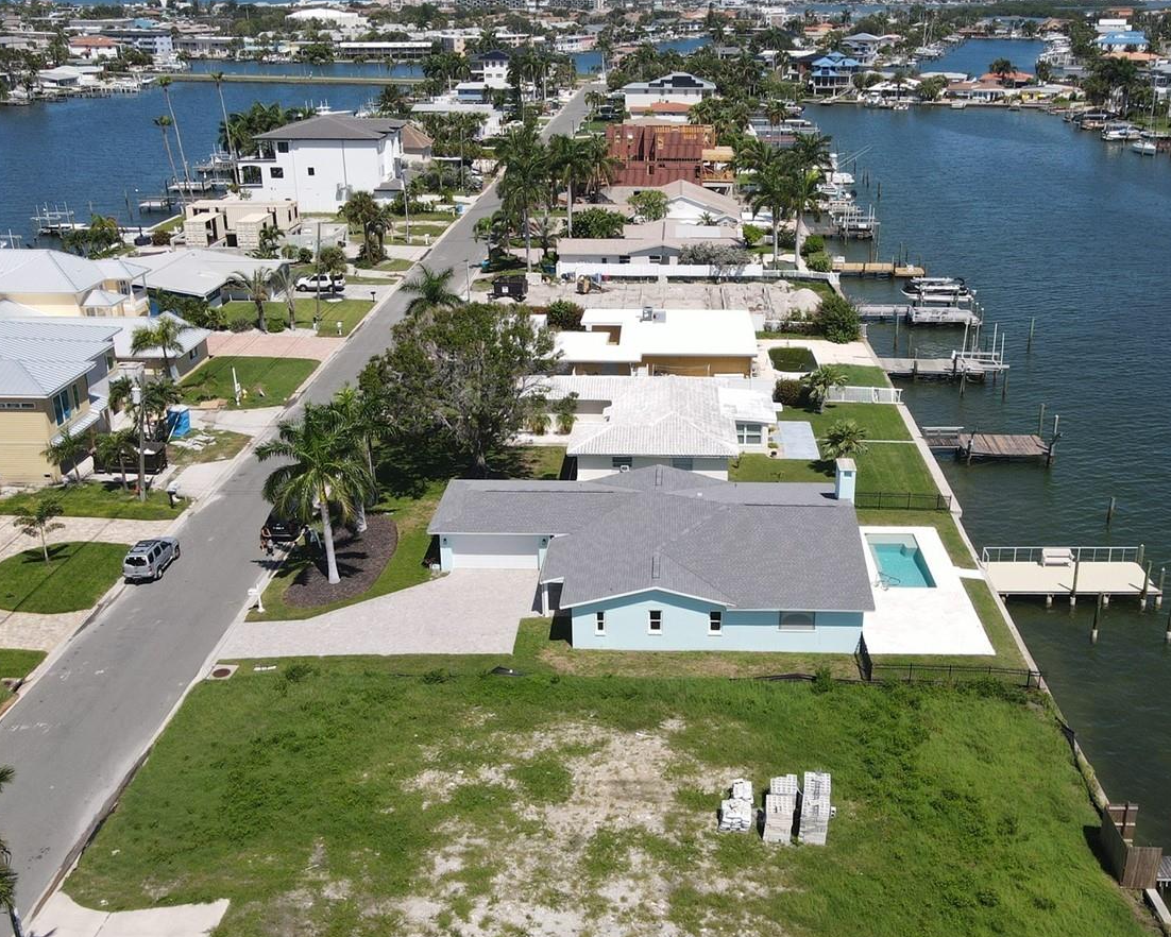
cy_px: 464
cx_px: 652
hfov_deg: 52.7
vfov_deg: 43.4
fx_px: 1179
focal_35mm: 34
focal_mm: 4.5
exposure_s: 1/1000
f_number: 2.8
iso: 100
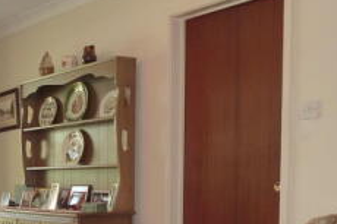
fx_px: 617
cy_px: 217
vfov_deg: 20.0
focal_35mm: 66
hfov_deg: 27.4
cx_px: -51
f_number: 2.8
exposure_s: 1/60
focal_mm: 4.5
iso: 320
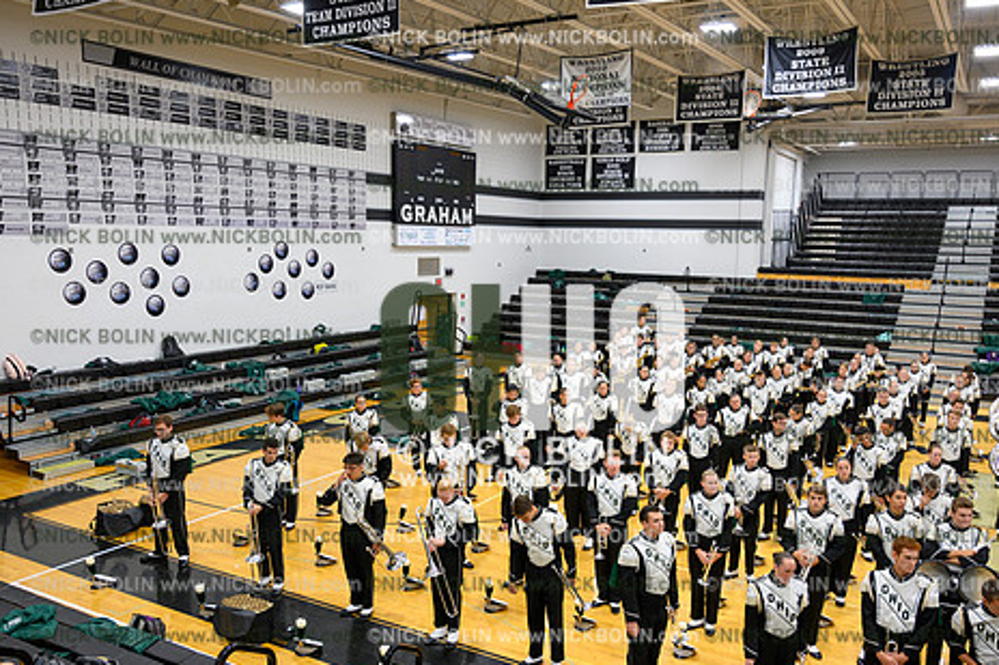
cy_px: 385
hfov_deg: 61.9
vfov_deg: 43.4
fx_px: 832
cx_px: 532
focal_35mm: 30
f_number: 4.5
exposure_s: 1/50
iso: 800
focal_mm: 24
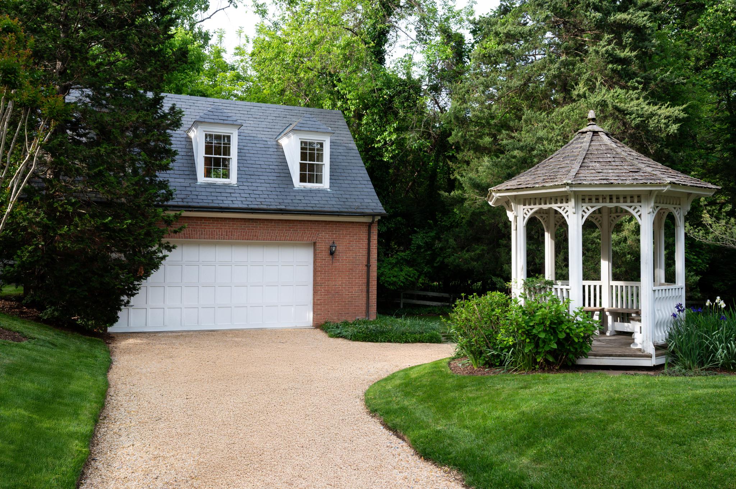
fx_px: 613
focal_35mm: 30
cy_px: 244
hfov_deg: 62.0
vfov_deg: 43.5
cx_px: 368
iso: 800
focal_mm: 30
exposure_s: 1/160
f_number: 13
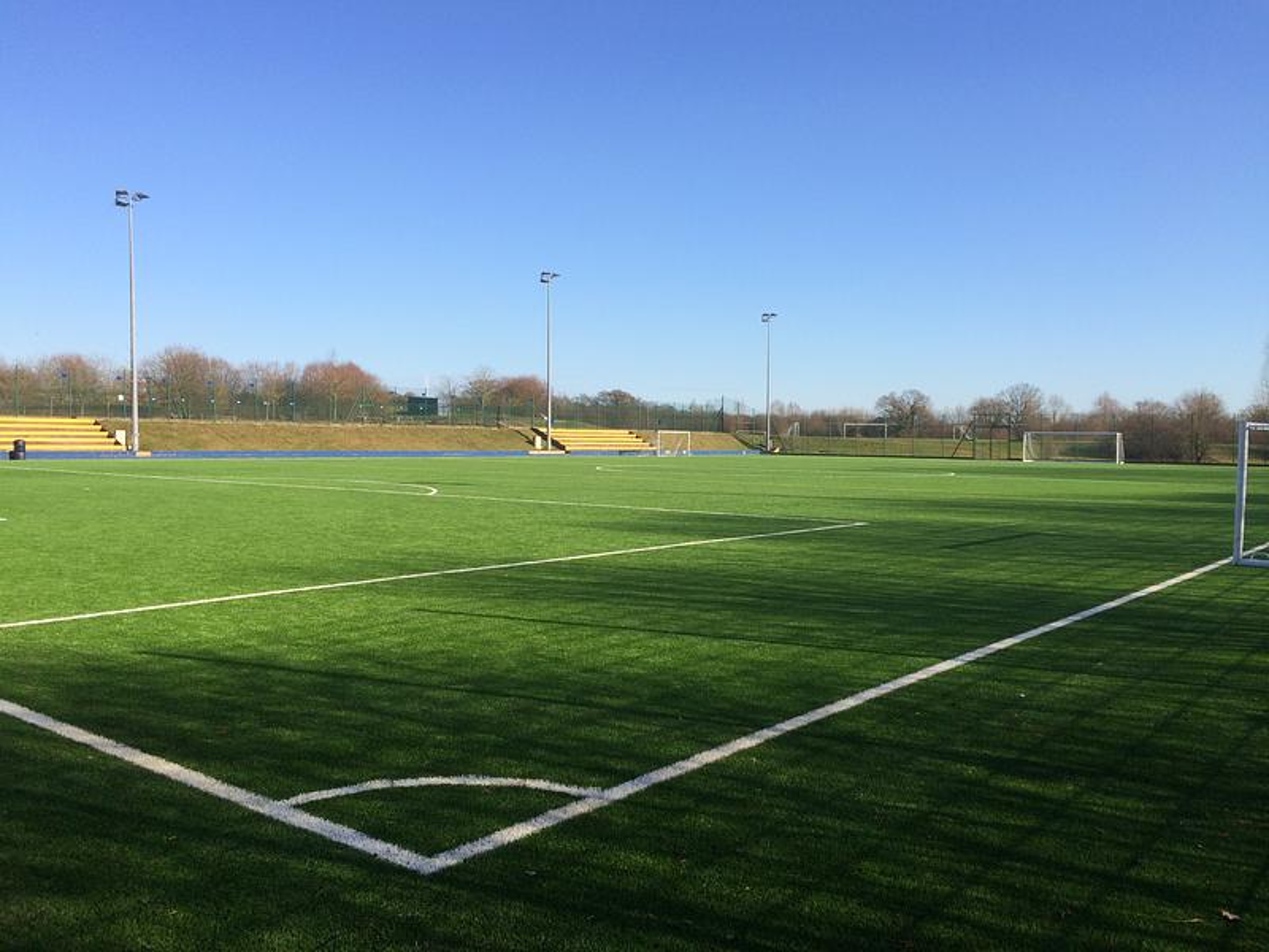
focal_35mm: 29
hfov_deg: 61.7
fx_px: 1063
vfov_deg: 48.2
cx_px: 634
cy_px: 476
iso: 32
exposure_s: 1/1325
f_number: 2.2
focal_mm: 4.15
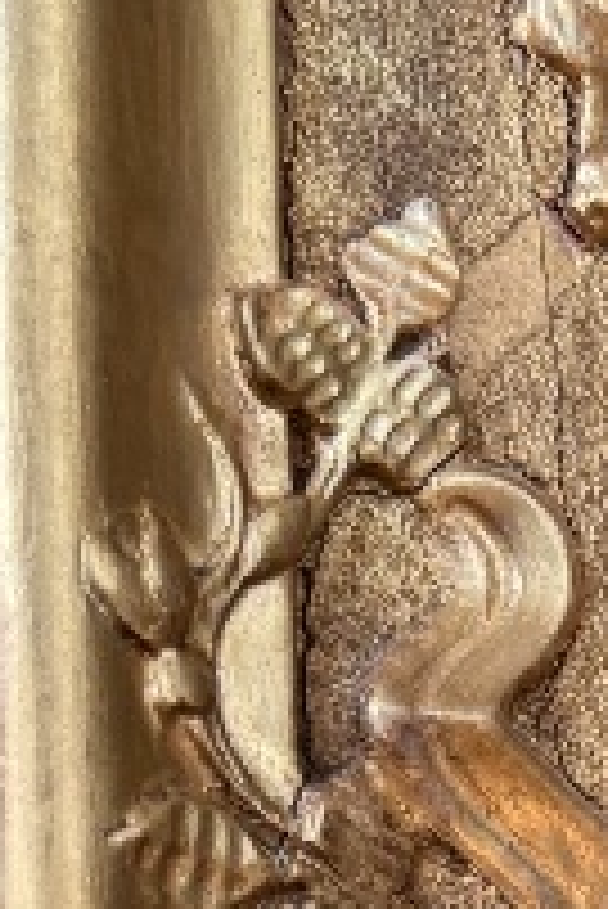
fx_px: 3743
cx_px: 1329
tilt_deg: -0.6
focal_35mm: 148
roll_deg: -0.6
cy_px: 1606
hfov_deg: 8.6
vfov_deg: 12.7
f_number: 1.78
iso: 100
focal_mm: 6.76
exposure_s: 1/121
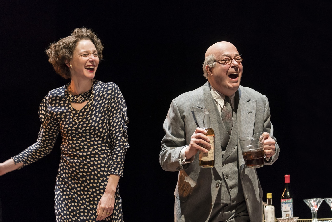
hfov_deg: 15.8
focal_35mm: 130
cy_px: 111
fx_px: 1199
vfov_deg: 10.5
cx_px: 166
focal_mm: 130
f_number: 2.8
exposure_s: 1/250
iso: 3200
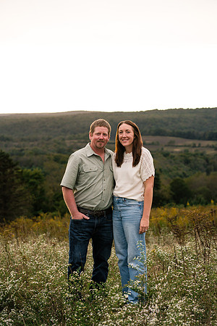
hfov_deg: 16.1
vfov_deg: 23.9
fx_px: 768
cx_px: 108
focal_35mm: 85
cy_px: 163
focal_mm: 85
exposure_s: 1/320
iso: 640
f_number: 4.5
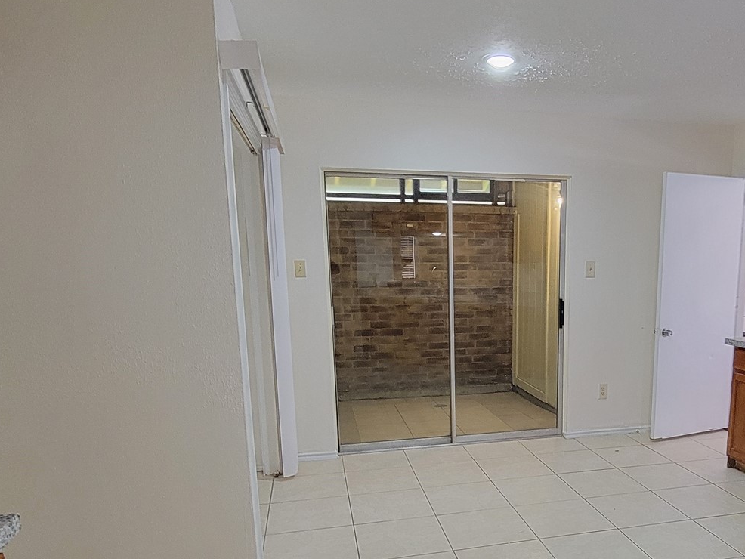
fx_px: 581
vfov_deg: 50.4
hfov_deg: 63.5
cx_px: 504
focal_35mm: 27
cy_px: 378
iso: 400
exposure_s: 1/60
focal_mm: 2.2
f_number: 2.2
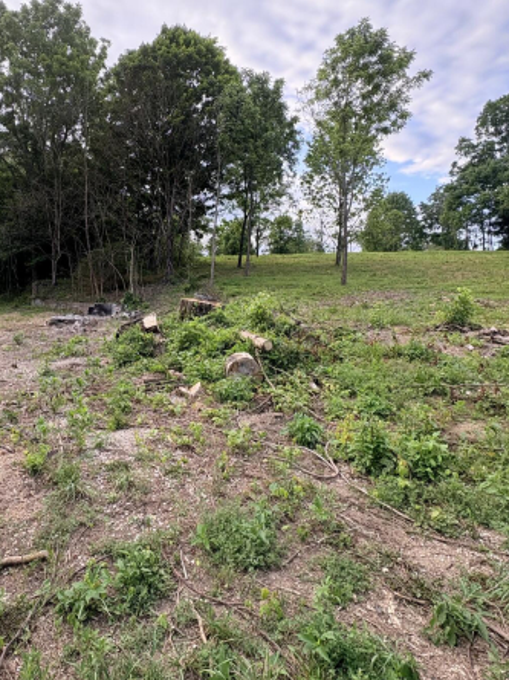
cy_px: 290
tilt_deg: +3.7
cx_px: 168
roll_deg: -1.9
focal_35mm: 21
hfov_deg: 61.8
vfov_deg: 78.5
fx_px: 412
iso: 80
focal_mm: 2.22
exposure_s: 1/126
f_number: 2.2
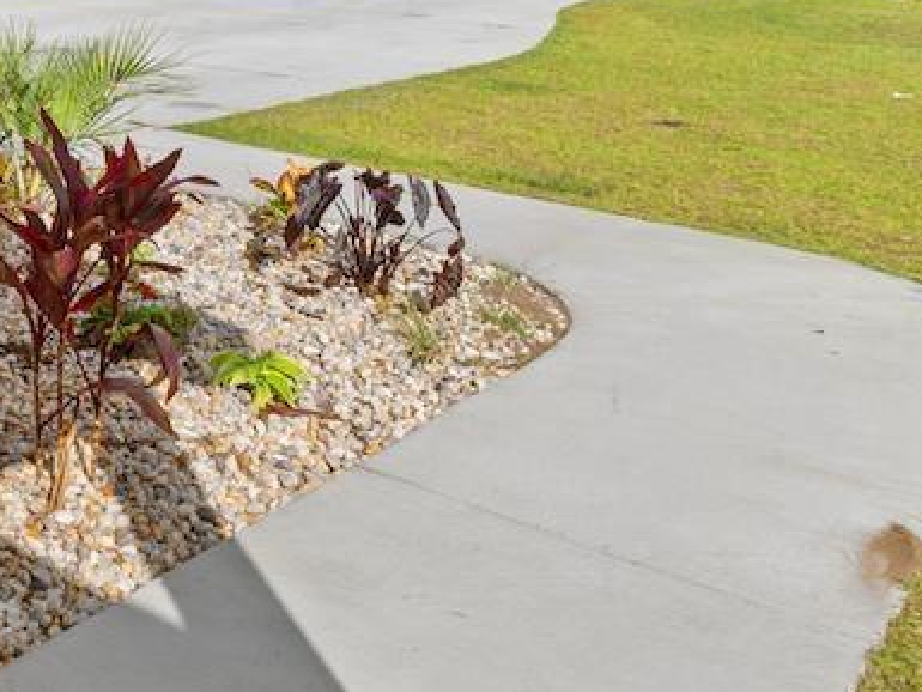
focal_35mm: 48
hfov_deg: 34.2
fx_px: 1279
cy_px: -151
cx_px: -96
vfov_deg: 26.7
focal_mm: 10
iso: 100
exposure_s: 1/125
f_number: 5.6
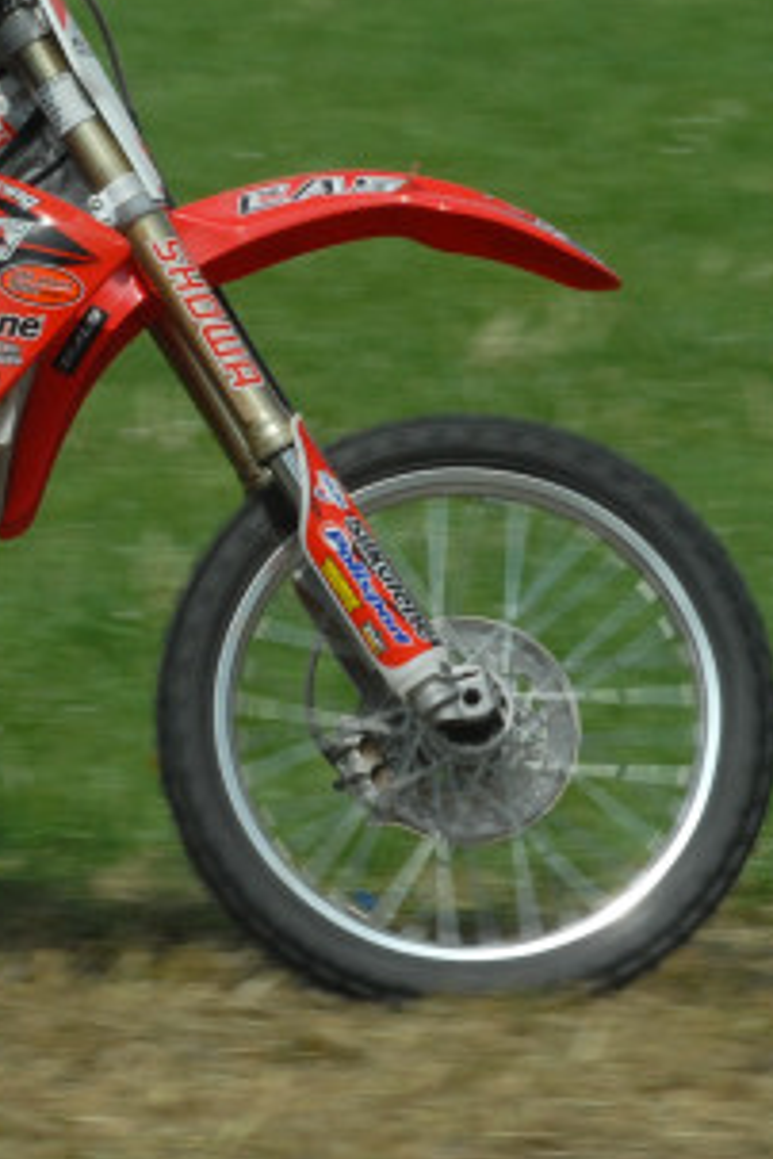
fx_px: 17273
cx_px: -119
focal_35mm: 536
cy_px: 260
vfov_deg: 3.8
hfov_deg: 2.6
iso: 400
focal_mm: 135
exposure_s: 1/320
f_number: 13
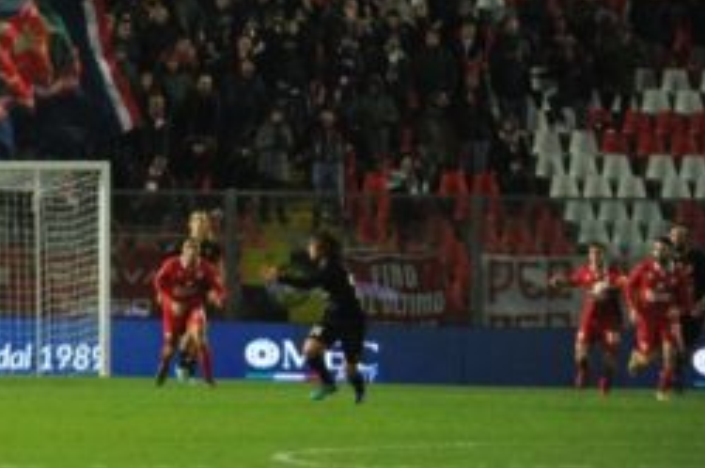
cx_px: -172
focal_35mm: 521
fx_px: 10190
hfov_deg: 4.0
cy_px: 41
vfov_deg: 2.6
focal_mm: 200
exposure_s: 1/800
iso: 5000
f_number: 2.8
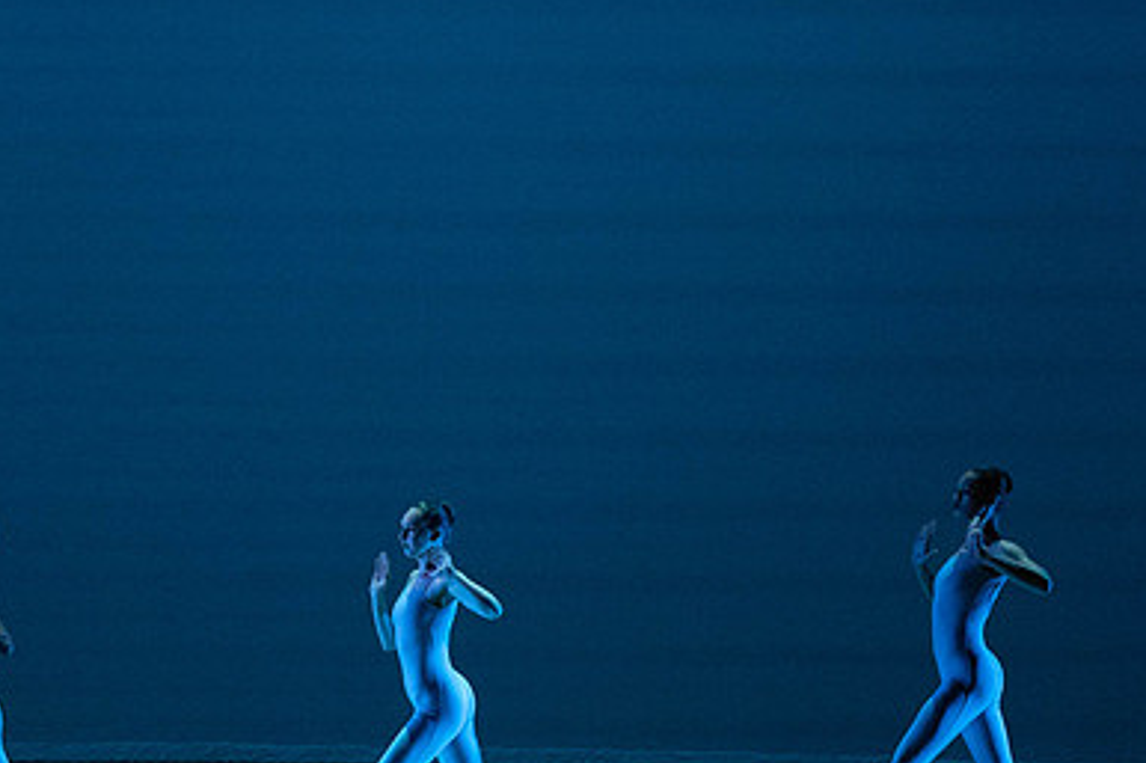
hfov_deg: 7.5
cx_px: 448
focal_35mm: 275
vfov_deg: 5.0
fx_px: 8750
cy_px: 560
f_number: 5.6
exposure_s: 1/400
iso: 16000
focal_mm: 183
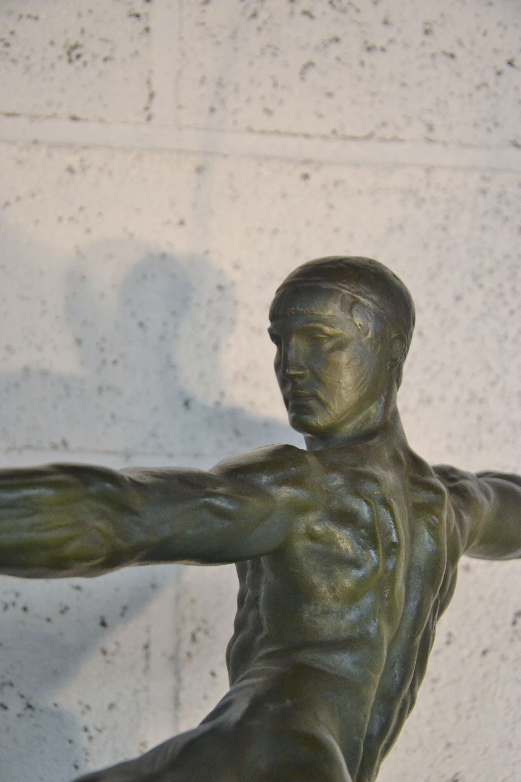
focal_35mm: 60
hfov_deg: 22.6
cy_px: 391
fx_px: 1302
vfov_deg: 33.4
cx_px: 260
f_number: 4.5
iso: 1600
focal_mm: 40
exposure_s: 1/60
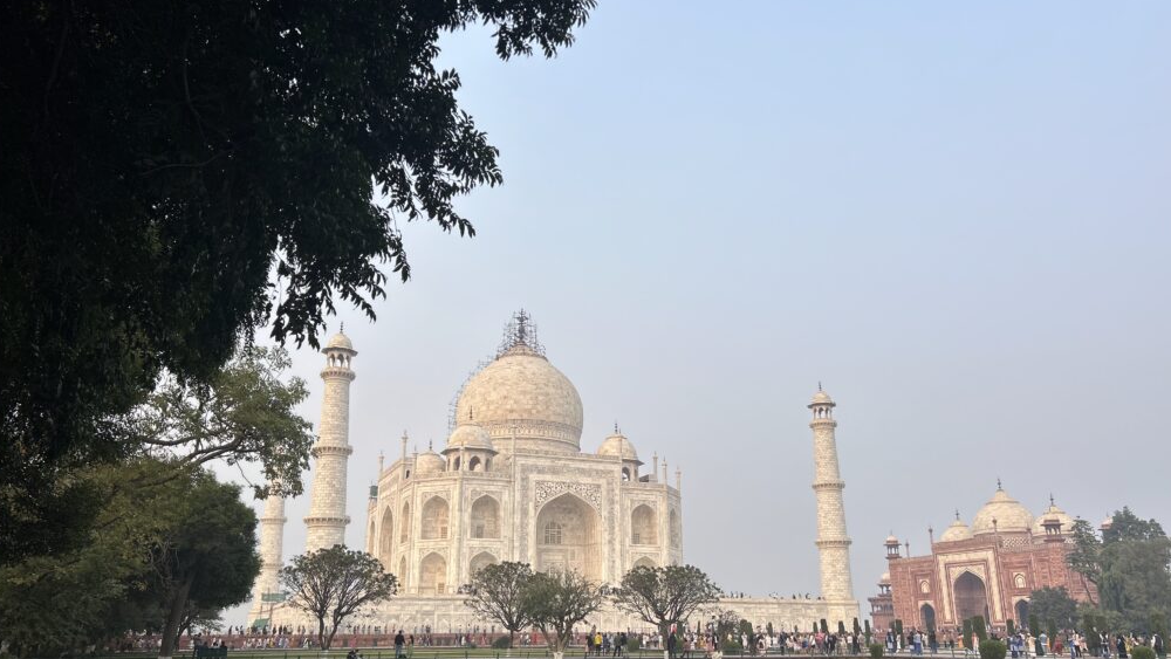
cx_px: 583
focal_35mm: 29
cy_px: 366
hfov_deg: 66.1
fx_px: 901
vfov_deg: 40.2
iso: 50
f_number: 1.5
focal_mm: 5.7
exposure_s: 1/1000
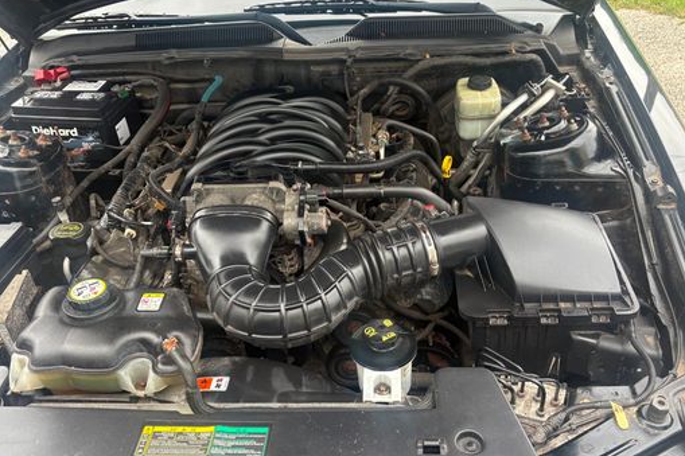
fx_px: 647
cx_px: 343
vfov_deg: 38.8
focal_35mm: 34
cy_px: 252
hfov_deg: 55.8
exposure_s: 1/229
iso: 50
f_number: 1.6
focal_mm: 5.96
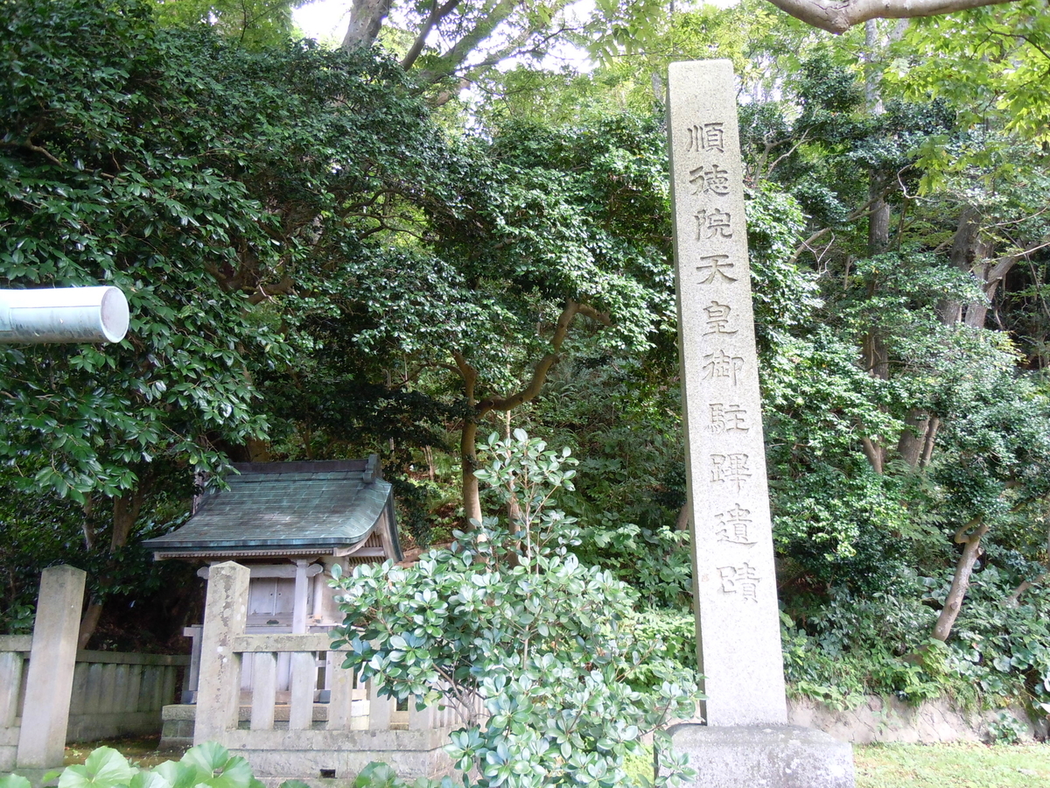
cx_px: 525
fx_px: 910
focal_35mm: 30
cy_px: 394
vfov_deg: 46.8
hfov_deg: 60.0
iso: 250
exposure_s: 1/60
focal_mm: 5.4
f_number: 3.5
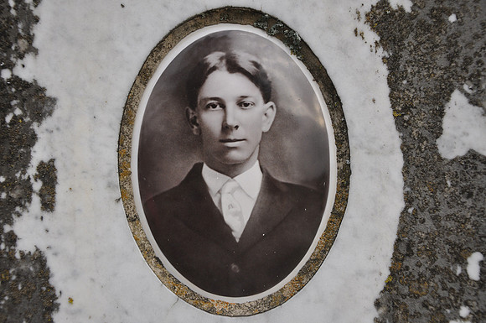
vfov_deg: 23.7
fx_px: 768
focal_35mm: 57
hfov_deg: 35.1
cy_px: 162
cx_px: 243
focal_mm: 38
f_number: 5
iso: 400
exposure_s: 1/100
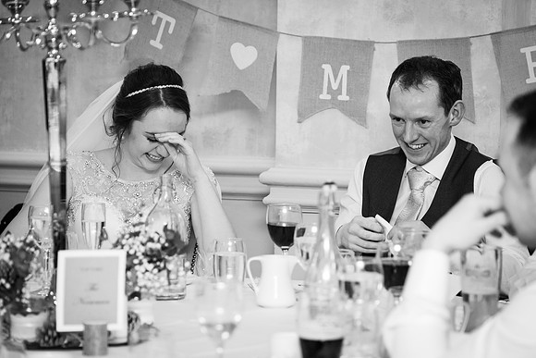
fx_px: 2068
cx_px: 292
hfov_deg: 14.8
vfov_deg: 9.9
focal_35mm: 139
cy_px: 163
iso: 1250
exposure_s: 1/100
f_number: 2.8
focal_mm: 83.8
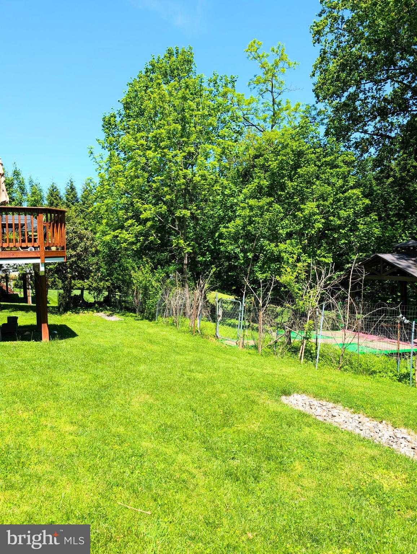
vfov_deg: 71.5
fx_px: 385
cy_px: 277
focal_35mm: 24
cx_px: 208
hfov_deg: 56.9
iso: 21
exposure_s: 1/651
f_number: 1.68
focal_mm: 6.9
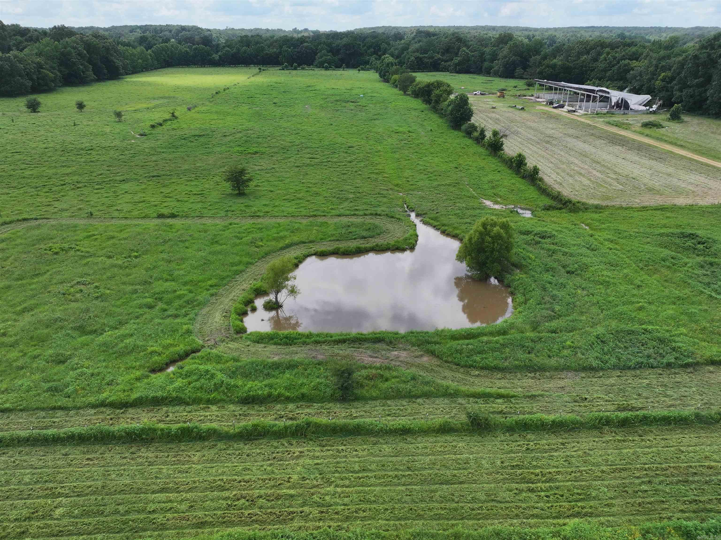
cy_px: 270
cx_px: 360
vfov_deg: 56.8
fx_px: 500
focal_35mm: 24
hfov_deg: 71.6
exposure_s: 1/2000
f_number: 2.8
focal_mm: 12.29
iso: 160
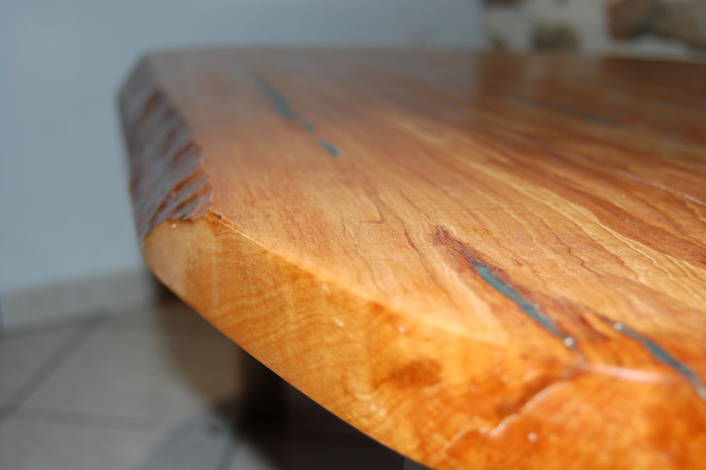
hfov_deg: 46.4
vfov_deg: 31.8
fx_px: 823
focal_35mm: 42
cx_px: 353
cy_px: 235
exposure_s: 1/125
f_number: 5.6
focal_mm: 28
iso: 200
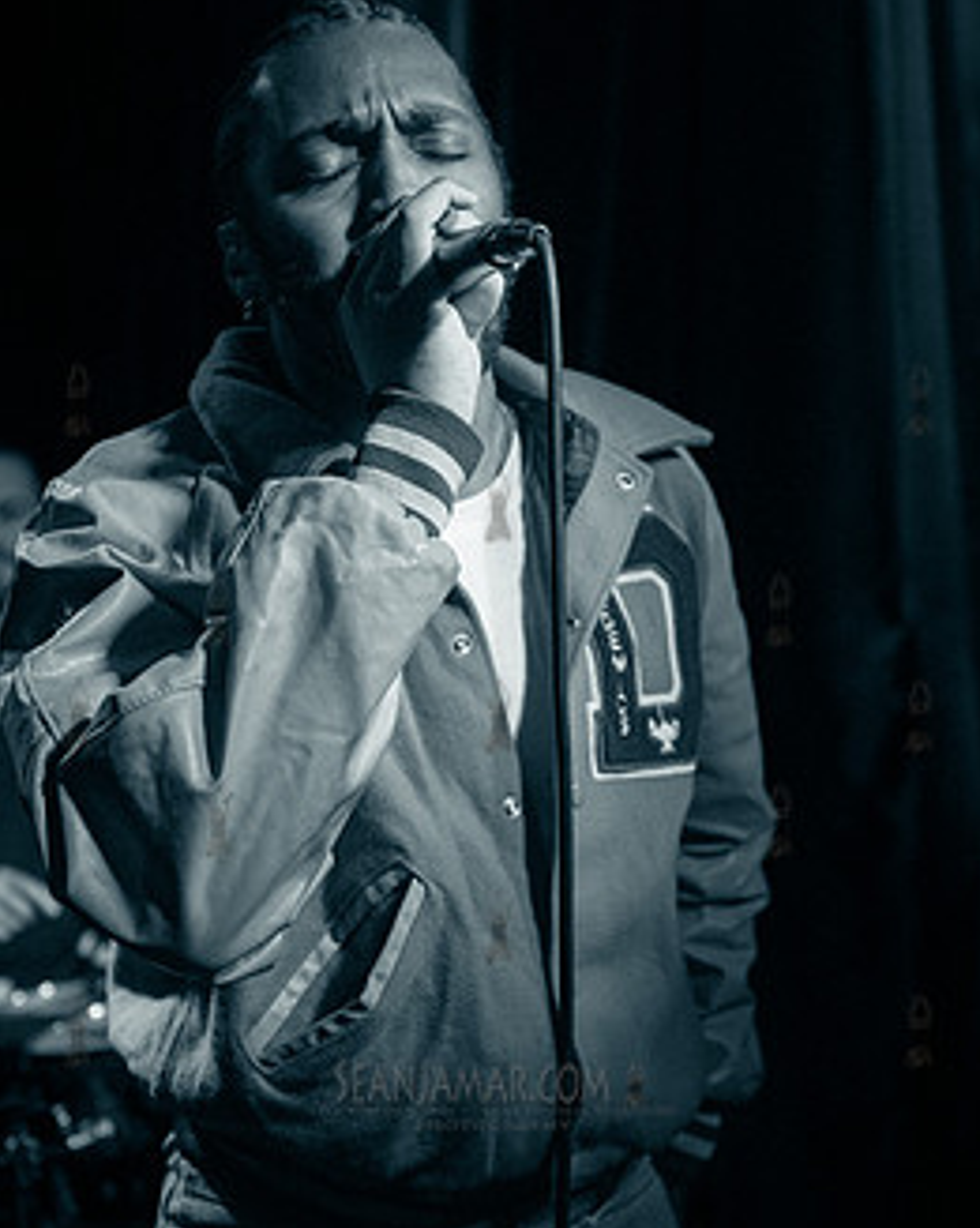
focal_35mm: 62
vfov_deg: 30.5
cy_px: 714
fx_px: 2251
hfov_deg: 24.6
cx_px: 498
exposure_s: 1/320
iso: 12800
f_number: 3.5
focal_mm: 48
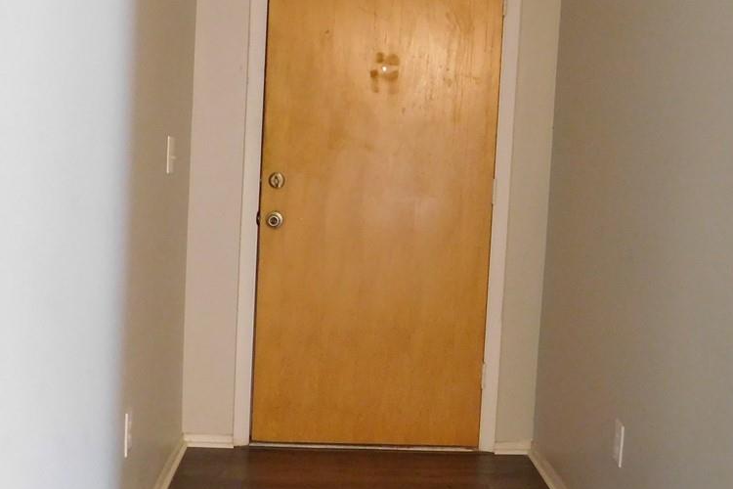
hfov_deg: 38.6
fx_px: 1038
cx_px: 460
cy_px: 226
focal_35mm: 51
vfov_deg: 26.5
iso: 400
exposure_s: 1/8
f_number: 3
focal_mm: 4
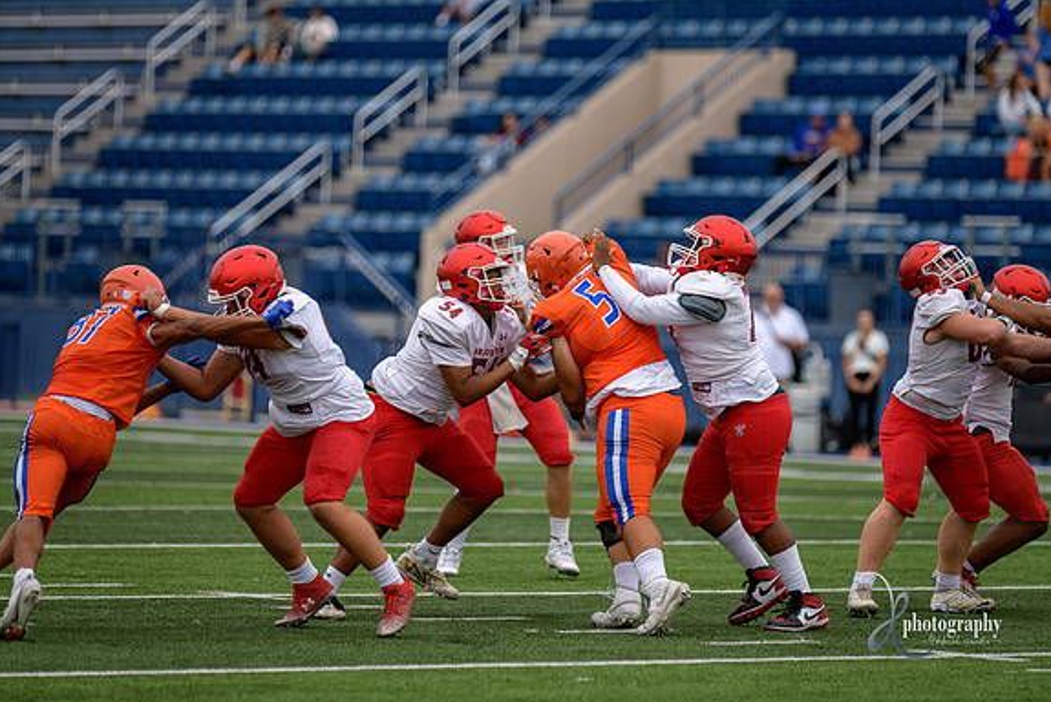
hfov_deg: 8.5
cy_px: 352
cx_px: 525
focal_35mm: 242
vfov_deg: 5.7
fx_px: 7068
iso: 220
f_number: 2.8
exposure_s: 1/800
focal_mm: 240
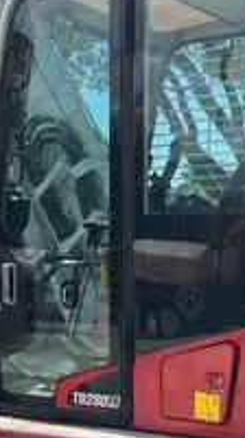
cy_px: 387
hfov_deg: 15.4
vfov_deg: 26.4
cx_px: 142
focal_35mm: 78
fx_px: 904
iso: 32
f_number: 1.6
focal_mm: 4.2
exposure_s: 1/1825
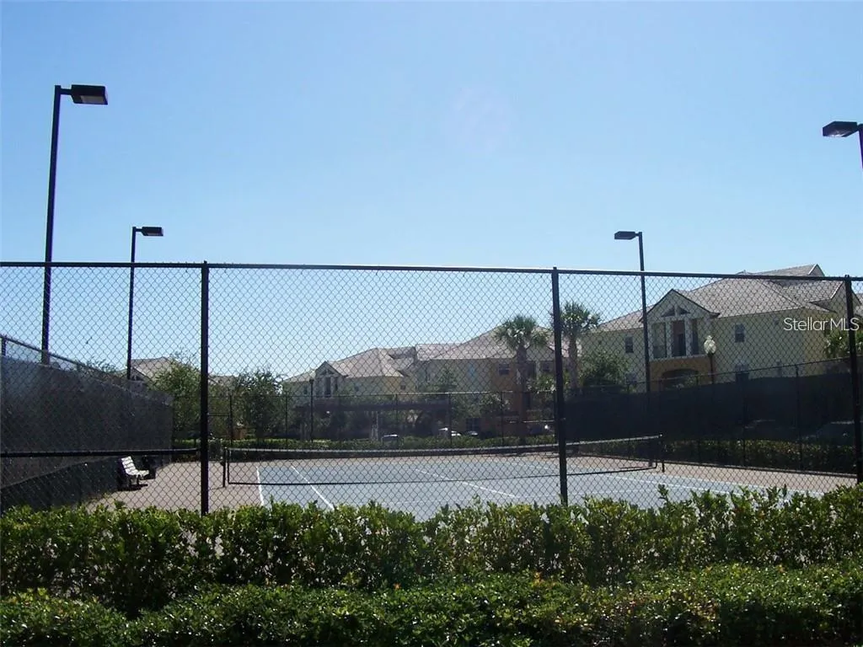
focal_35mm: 37
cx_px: 432
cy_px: 324
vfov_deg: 38.7
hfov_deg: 50.1
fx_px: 922
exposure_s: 1/750
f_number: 5.6
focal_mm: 5.6
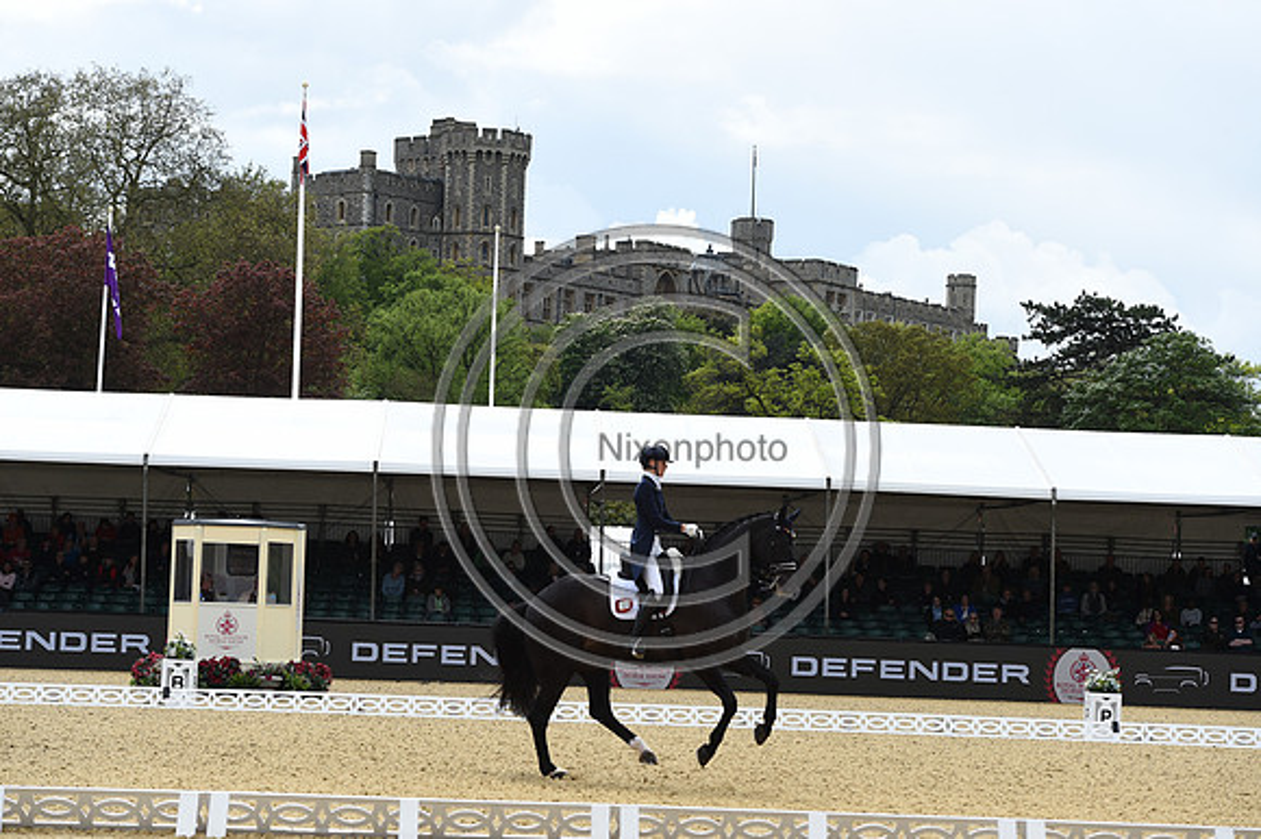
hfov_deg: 22.6
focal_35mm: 90
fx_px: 3151
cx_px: 630
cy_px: 420
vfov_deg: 15.2
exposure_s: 1/1250
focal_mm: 90
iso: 160
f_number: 5
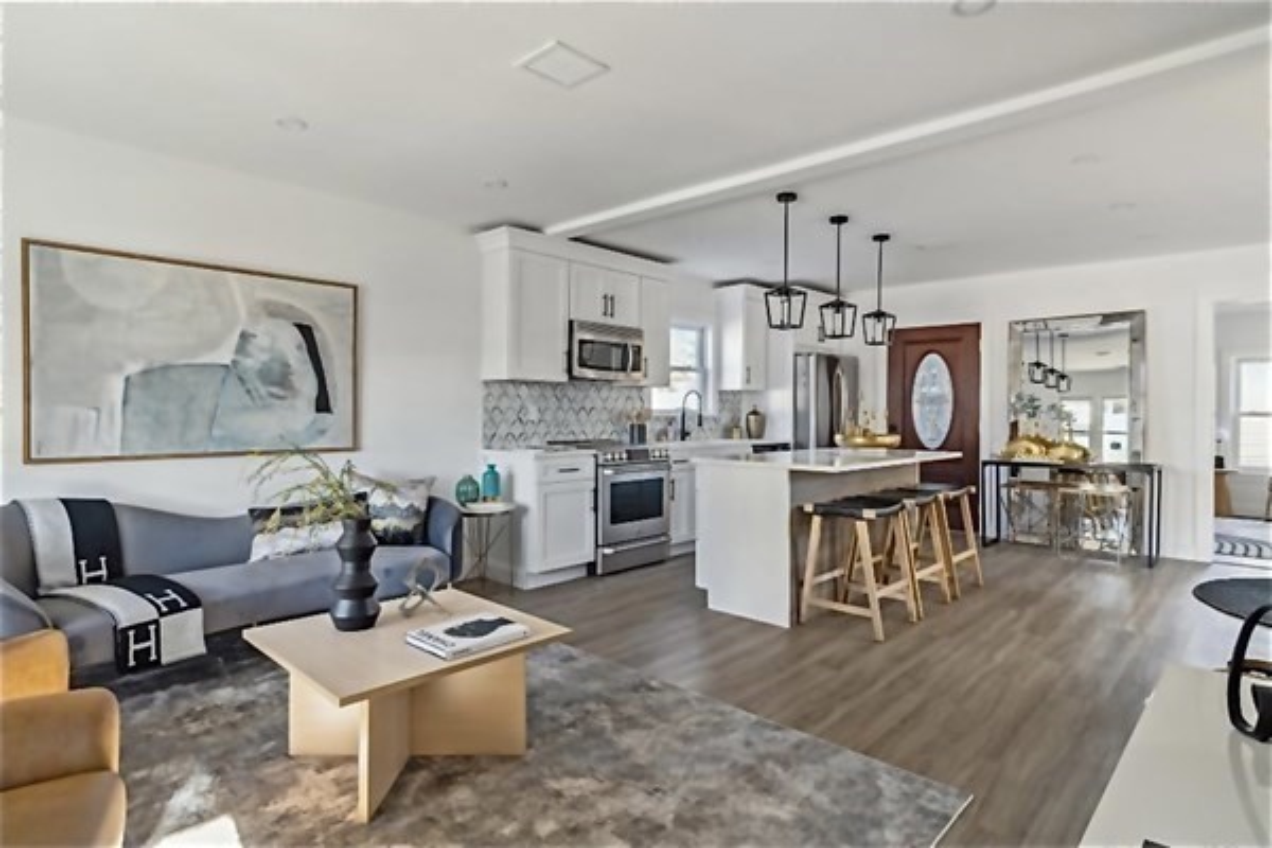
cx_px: 636
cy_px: 424
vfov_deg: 64.6
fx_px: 671
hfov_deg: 86.9
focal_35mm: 19
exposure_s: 1/4
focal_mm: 19
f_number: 7.1
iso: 320
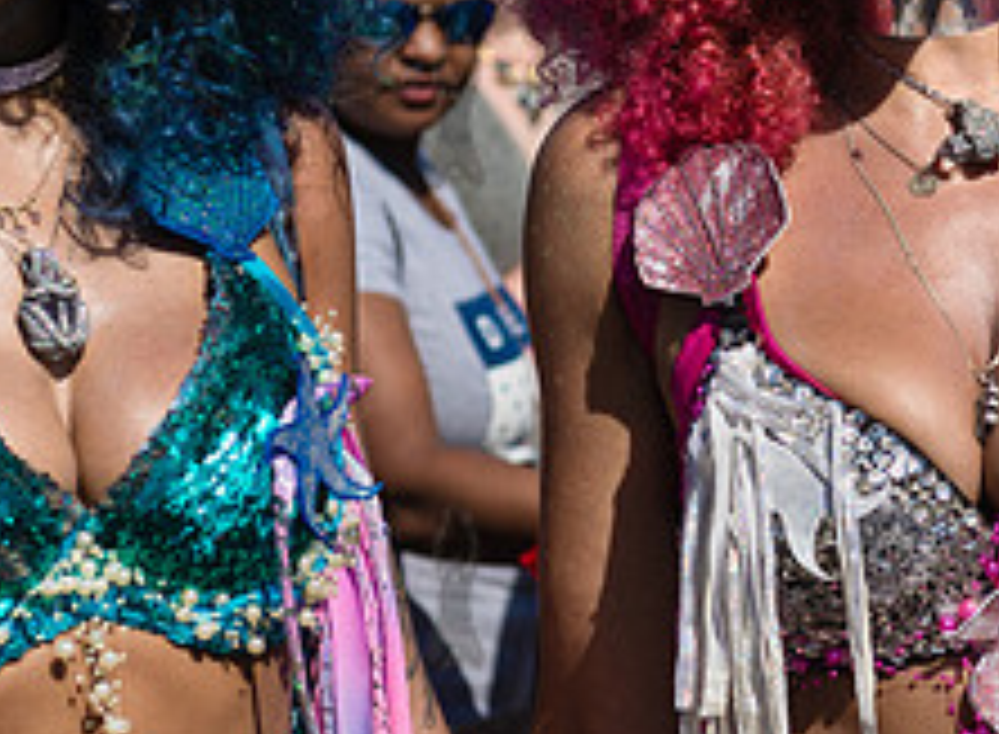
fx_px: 4526
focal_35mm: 158
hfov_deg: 12.6
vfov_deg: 9.3
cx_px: 778
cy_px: 227
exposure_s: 1/3200
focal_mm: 50
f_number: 3.5
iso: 100
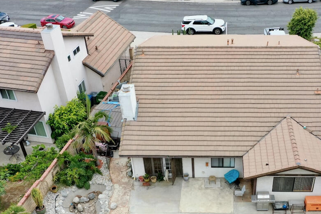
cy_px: 154
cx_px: 207
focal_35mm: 46
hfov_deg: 42.3
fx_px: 410
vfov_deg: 28.9
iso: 100
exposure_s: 1/320
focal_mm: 10.26
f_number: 5
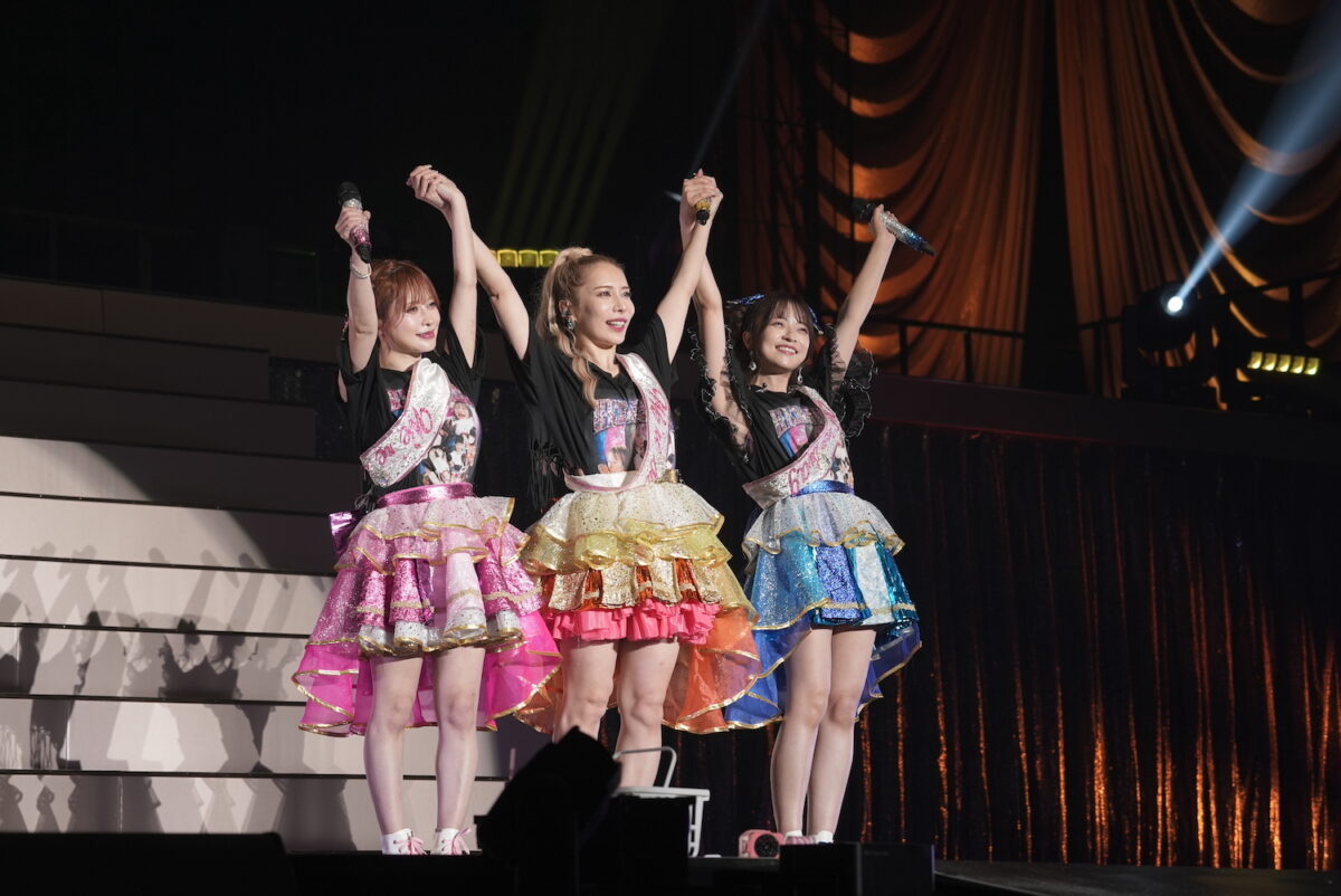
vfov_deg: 13.3
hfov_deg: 19.8
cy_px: 448
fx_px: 3839
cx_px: 670
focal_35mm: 103
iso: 500
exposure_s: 1/400
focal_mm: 103
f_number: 5
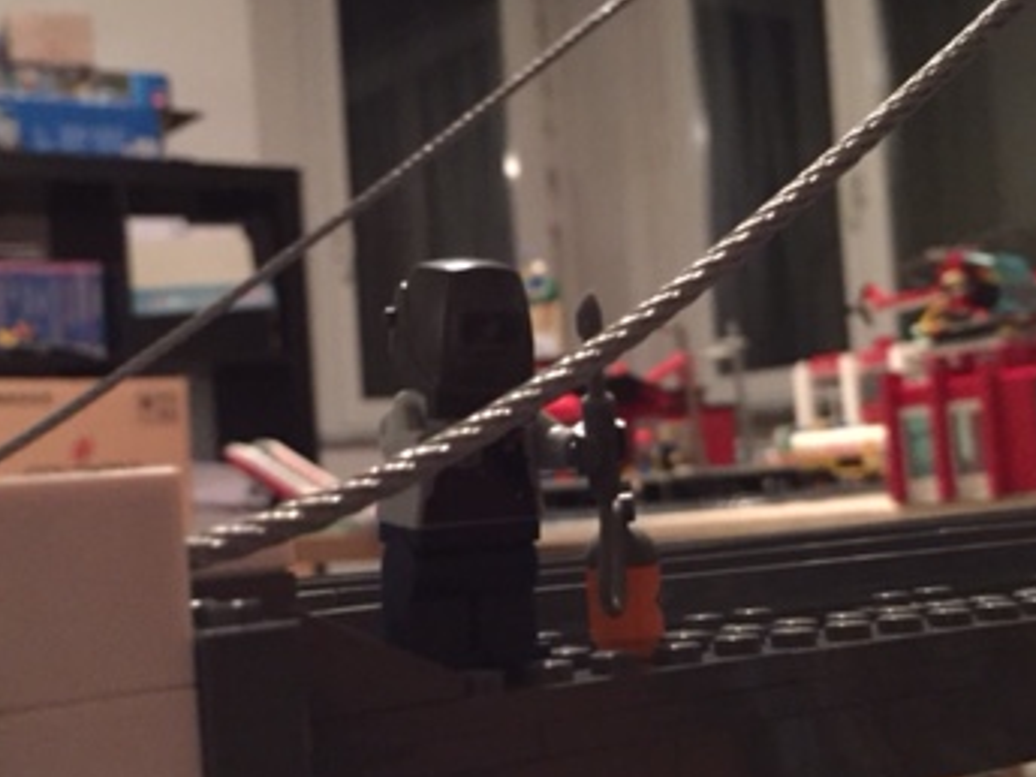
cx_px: 458
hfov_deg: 35.5
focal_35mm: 54
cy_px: 410
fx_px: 1616
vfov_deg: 27.0
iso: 500
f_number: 2.2
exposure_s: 1/17
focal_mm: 4.15
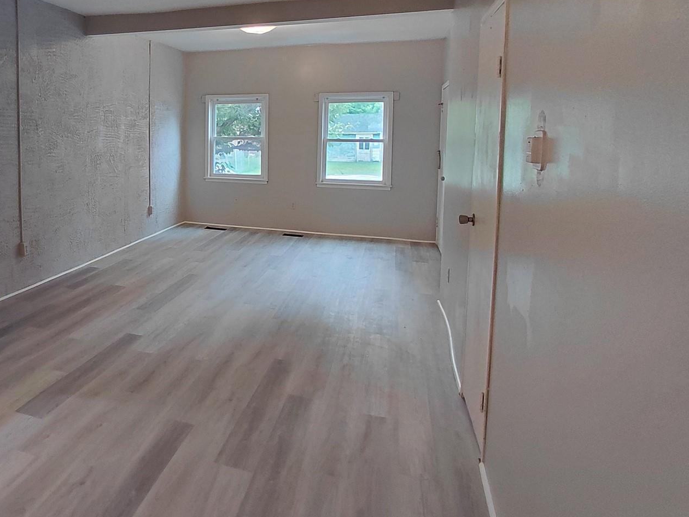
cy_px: 170
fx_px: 518
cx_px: 190
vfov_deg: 52.0
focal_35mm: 26
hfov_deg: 64.1
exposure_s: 1/60
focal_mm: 1.64
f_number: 2.2
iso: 125
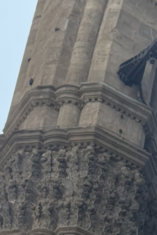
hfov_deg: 8.9
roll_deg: -4.1
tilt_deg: +31.8
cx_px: 240
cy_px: 341
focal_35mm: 150
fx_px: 981
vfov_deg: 13.0
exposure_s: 1/2370
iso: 80
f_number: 1.78
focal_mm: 6.76
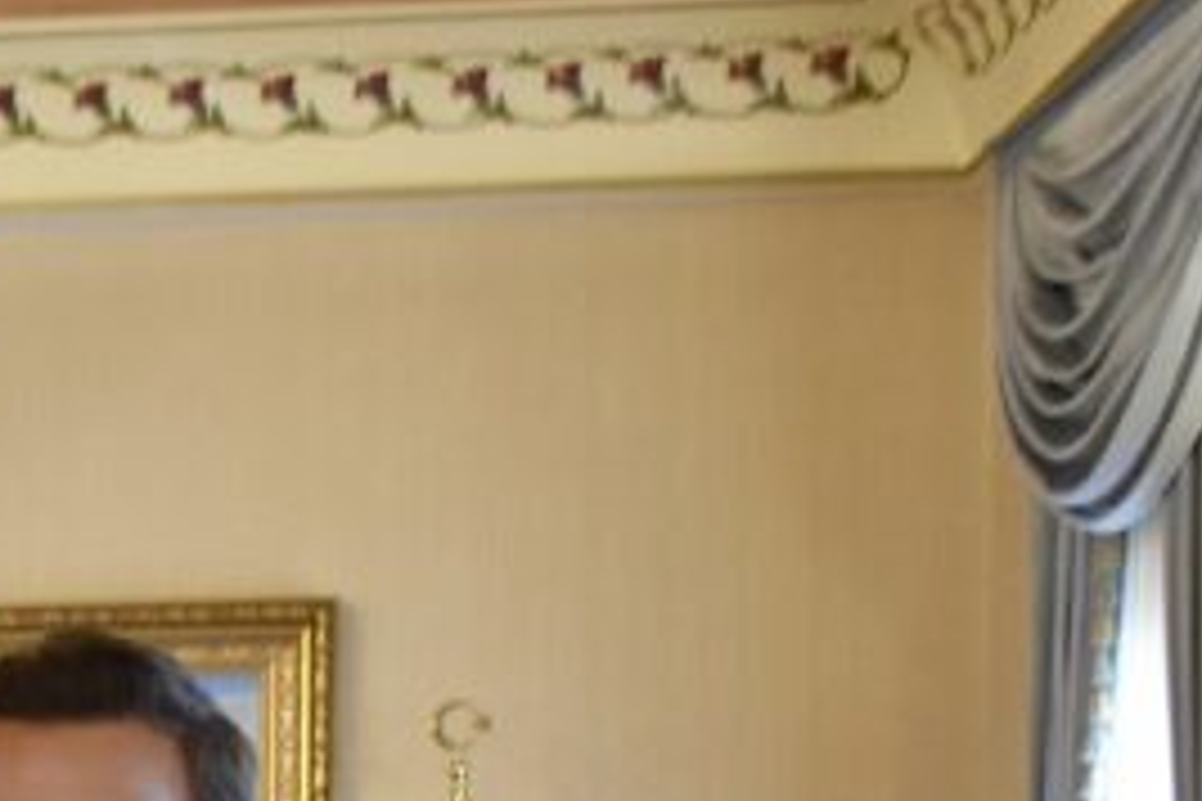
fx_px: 5275
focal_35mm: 158
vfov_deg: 8.2
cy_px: 1622
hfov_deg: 11.8
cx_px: -1071
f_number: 4
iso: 1100
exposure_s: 1/60
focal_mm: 22
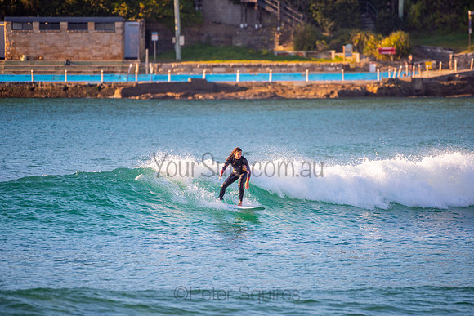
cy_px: 158
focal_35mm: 526
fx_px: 6930
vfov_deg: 2.6
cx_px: 237
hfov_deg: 3.9
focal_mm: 500
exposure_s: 1/400
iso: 110
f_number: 5.6
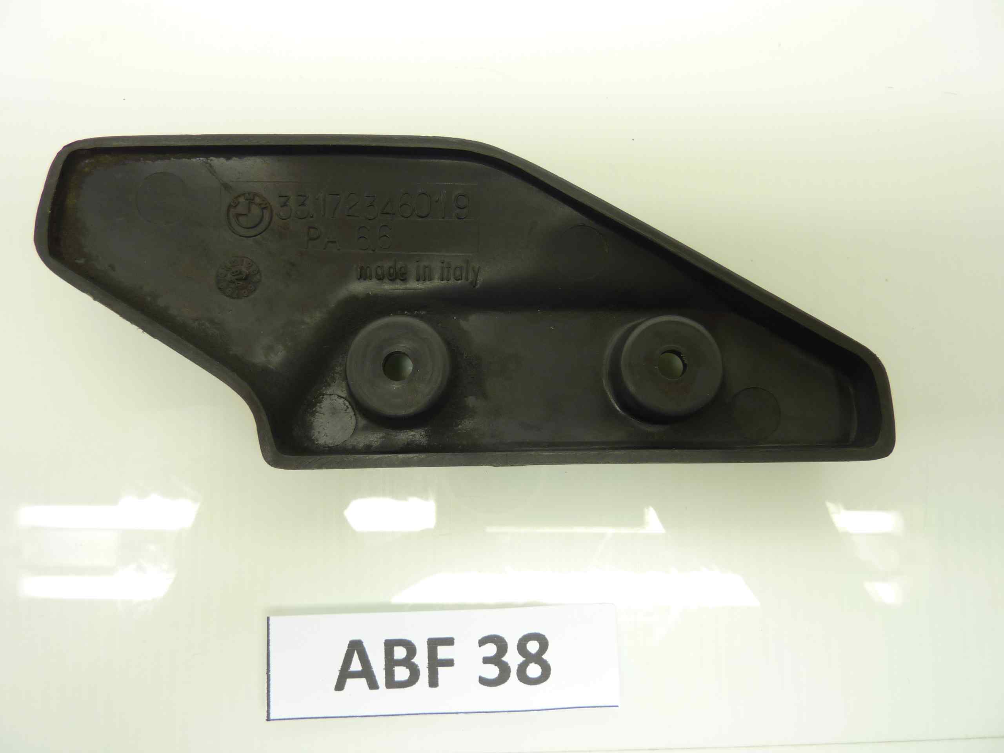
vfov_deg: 54.9
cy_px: 376
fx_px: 725
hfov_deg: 69.4
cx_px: 502
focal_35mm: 25
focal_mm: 4.1
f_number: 3.3
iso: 80
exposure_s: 1/15
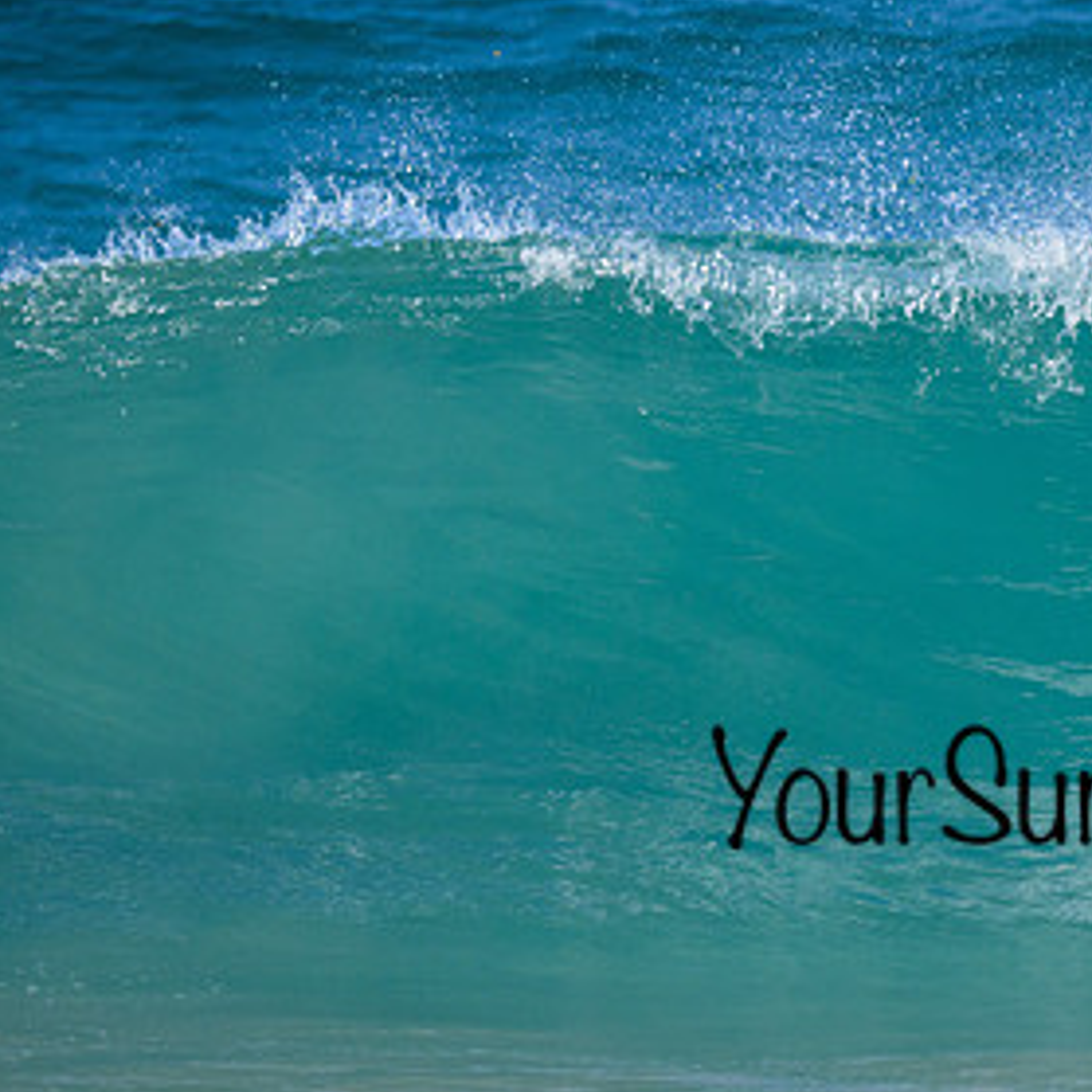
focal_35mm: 1940
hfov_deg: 0.9
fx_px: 69239
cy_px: 550
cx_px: 1246
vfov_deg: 0.9
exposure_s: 1/2000
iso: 450
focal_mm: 800
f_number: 6.3
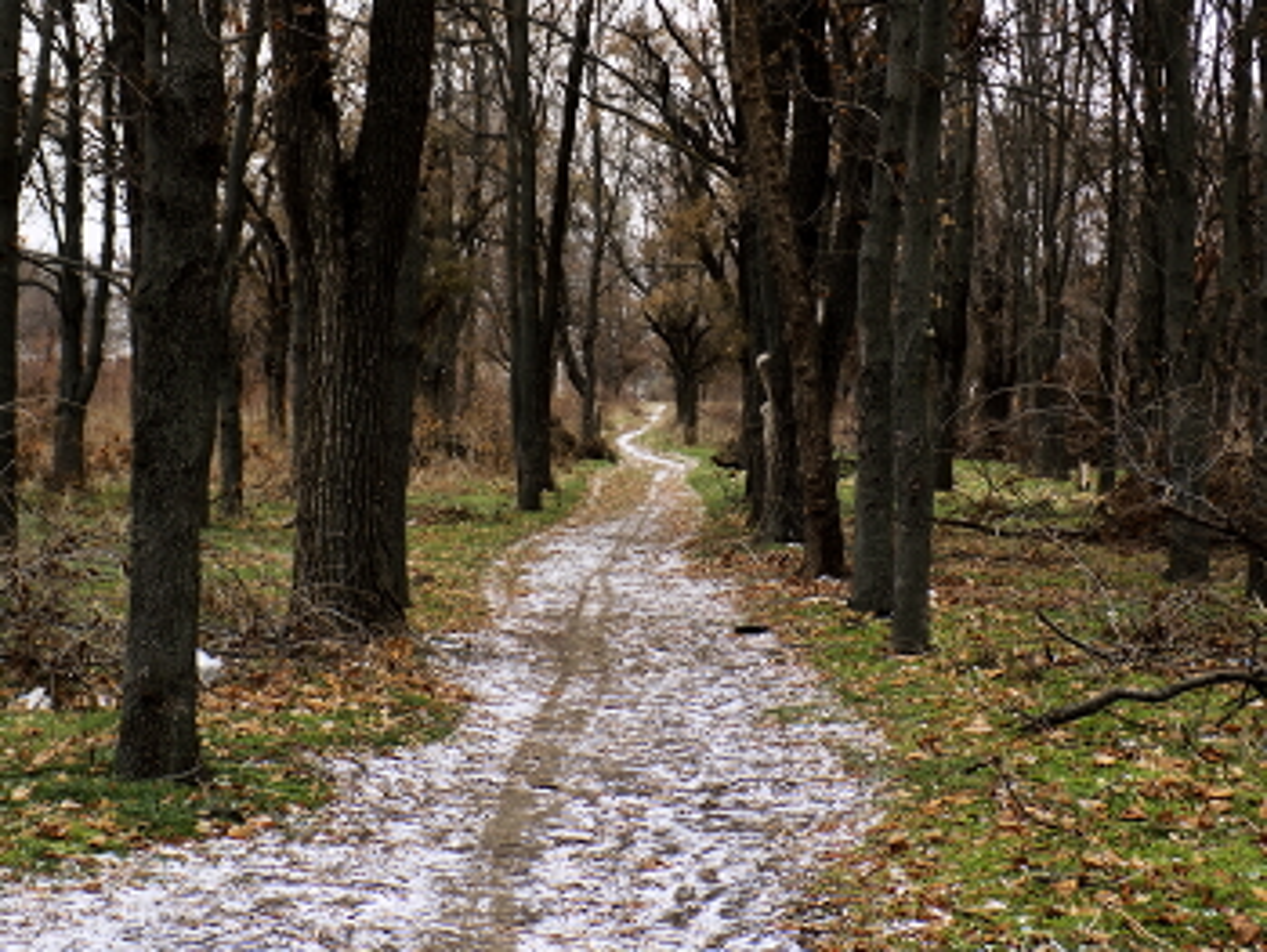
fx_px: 2857
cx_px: 634
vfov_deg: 18.9
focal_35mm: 78
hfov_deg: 25.0
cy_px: 476
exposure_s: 1/60
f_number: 4.3
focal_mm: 13.9
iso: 80
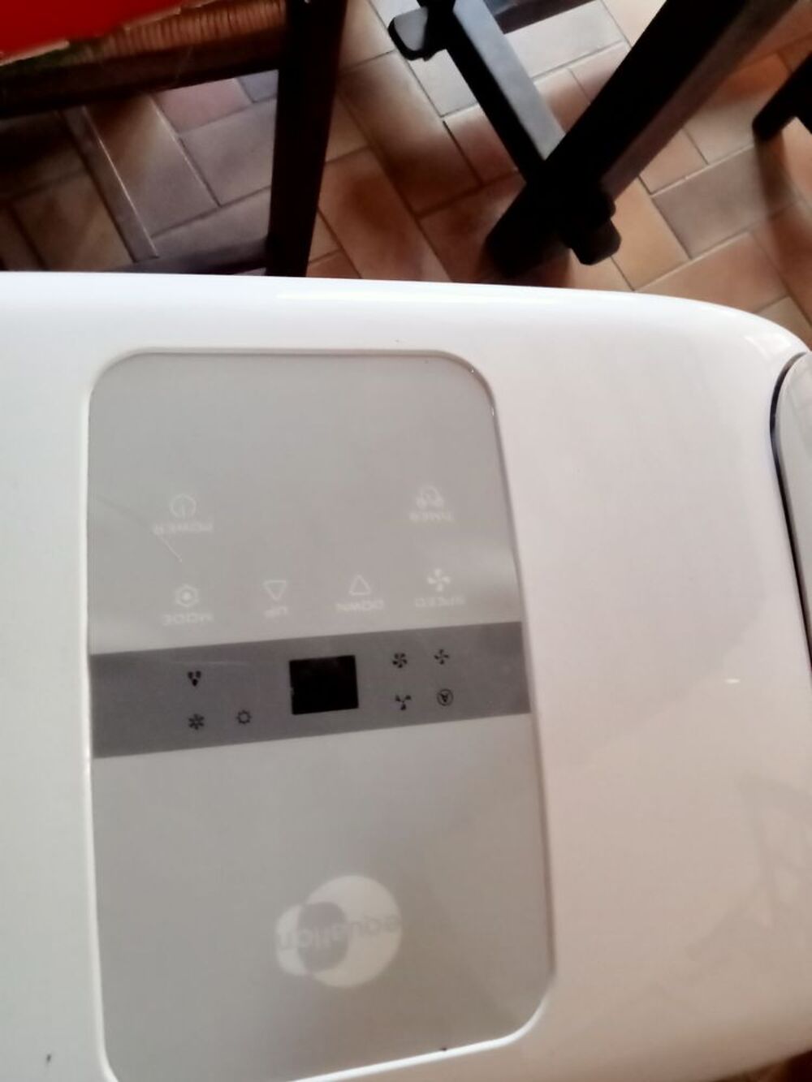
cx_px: 406
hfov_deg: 49.8
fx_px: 876
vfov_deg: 63.4
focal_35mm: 28
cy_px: 541
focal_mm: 3.46
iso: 1784
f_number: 2.2
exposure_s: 1/25
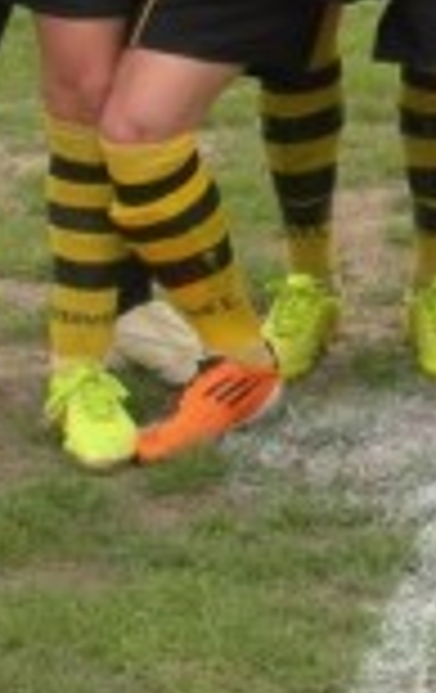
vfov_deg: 8.8
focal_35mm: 231
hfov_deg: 5.6
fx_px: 4367
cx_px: 769
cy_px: -367
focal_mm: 10.6
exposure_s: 1/79.7
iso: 50
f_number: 5.4
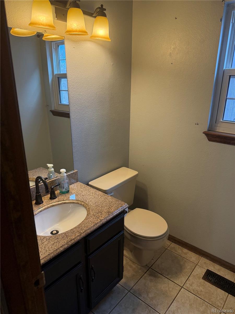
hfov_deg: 56.8
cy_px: 157
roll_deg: -0.9
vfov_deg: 71.6
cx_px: 118
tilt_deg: -19.9
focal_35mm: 24
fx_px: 217
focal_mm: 6.76
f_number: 1.78
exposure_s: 1/189
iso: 200
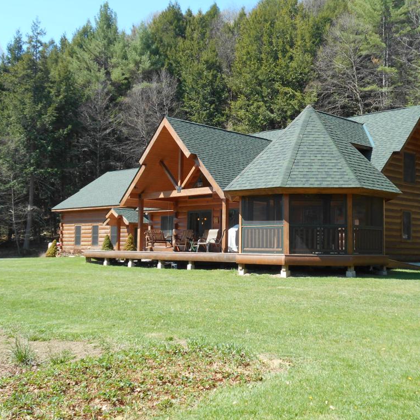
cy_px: 211
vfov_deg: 38.3
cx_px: 242
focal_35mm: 44
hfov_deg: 38.3
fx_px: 604
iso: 80
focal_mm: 6.7
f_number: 3.9
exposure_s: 1/320
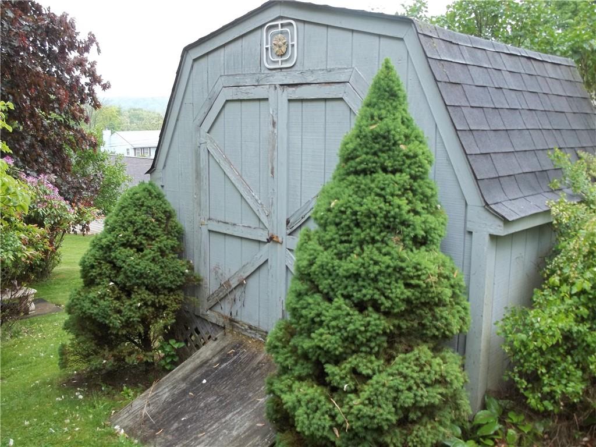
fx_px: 568
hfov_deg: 55.4
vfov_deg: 42.9
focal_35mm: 33
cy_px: 224
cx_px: 298
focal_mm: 5.9
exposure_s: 1/100
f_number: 3.3
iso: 64
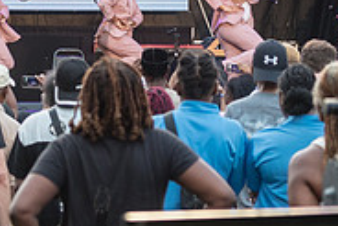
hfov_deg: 8.1
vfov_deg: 5.4
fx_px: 2387
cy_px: 36
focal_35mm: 254
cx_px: 101
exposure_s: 1/640
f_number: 5
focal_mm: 80
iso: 1000
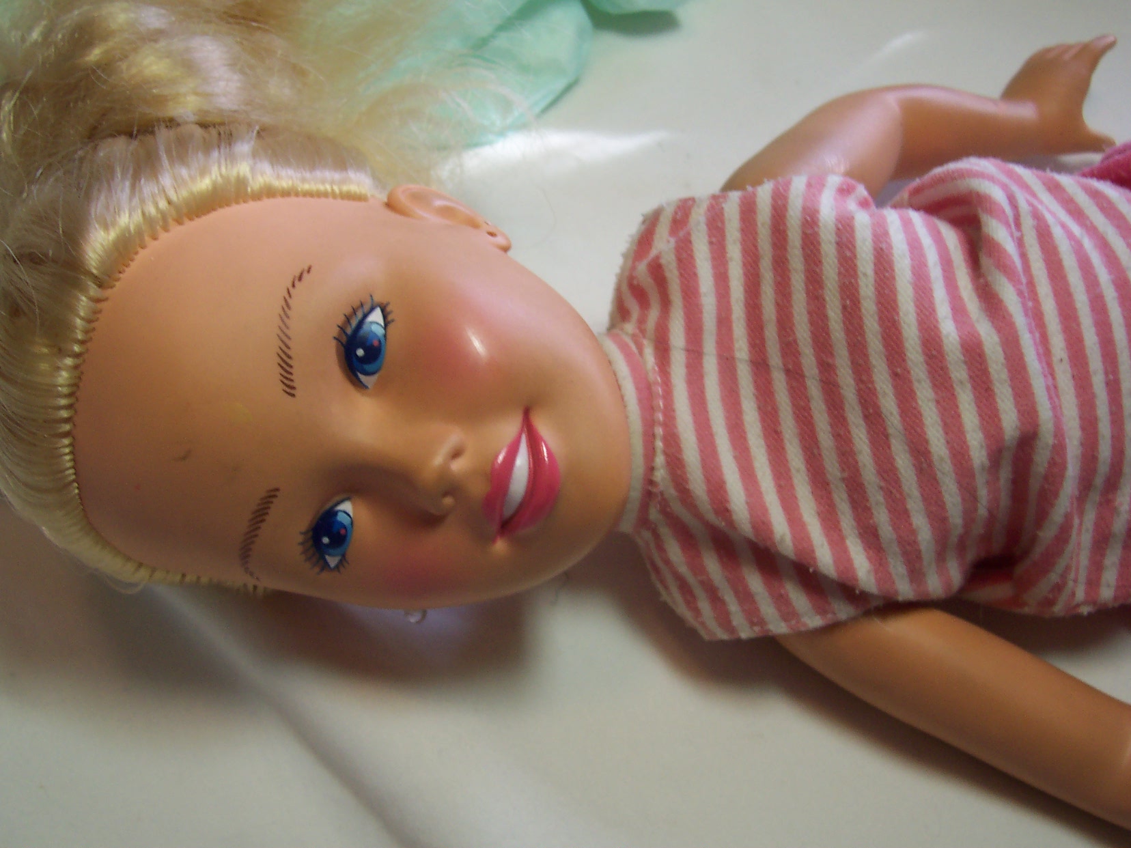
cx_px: 566
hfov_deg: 50.1
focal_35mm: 37
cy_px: 424
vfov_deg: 38.7
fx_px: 1209
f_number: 2.8
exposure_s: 1/45
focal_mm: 5.6
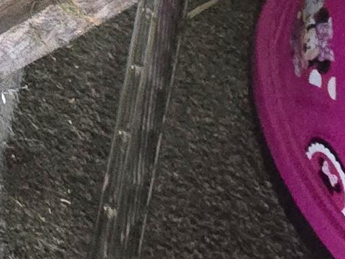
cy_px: -536
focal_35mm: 81
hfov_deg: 15.5
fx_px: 807
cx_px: -448
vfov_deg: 11.0
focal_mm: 2.2
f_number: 2.2
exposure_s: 1/30
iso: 1250
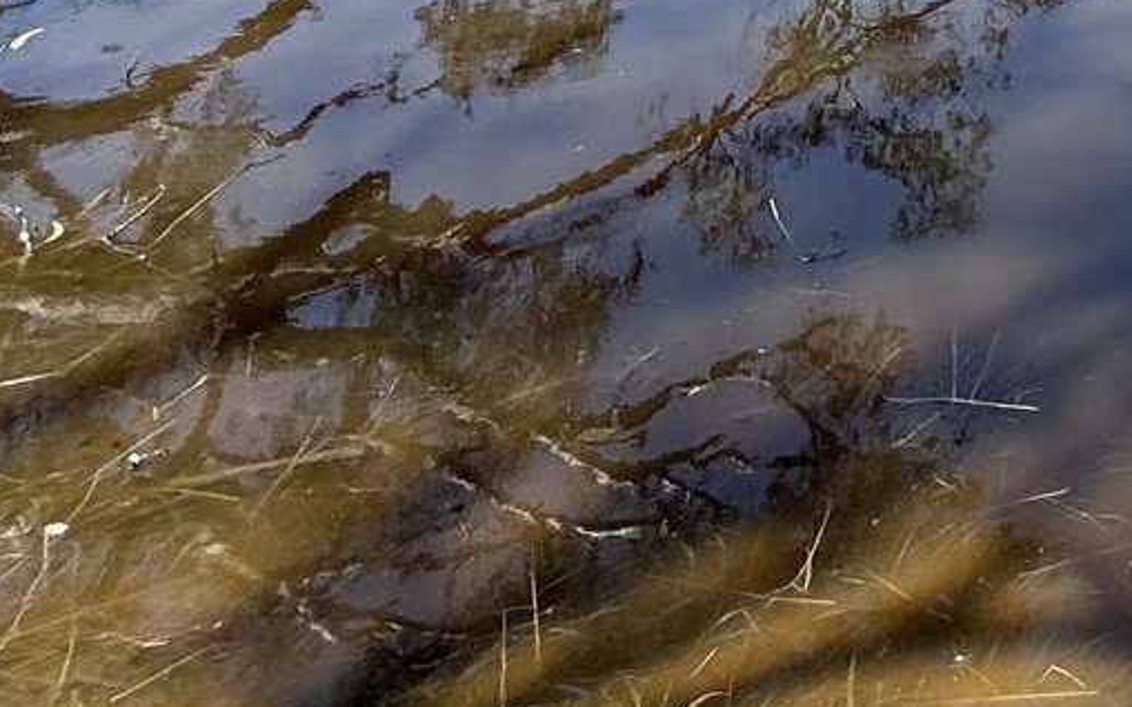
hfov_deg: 25.6
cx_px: 1755
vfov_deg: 17.7
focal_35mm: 56
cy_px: -634
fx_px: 1727
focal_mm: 2.22
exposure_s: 1/1235
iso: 50
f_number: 2.2
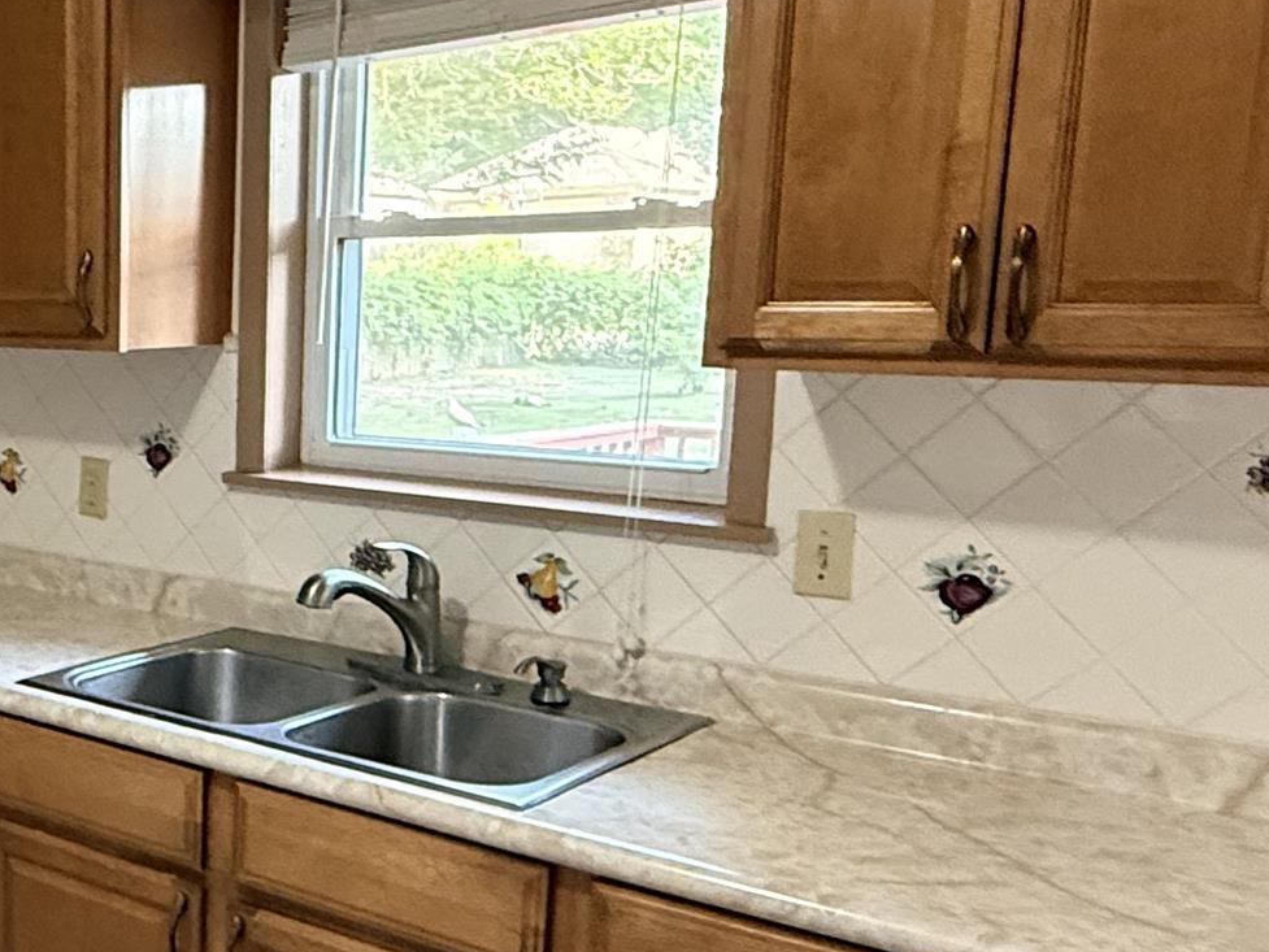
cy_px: 568
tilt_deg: -11.0
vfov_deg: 32.8
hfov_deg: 37.3
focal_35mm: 44
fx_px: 1613
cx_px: -64
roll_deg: -0.1
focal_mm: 2.22
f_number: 2.2
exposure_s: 1/60
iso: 500
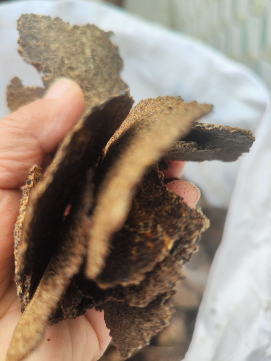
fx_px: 251
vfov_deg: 71.6
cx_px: 136
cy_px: 180
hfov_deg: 56.8
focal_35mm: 24
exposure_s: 1/138
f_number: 1.9
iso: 50
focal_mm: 6.92
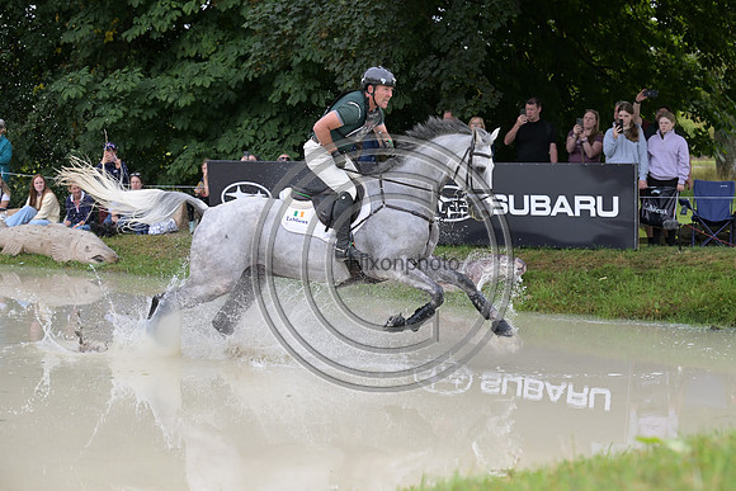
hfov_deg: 21.9
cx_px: 368
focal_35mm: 93
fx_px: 1902
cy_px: 246
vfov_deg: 14.7
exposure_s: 1/1250
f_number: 5.6
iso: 1250
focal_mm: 93
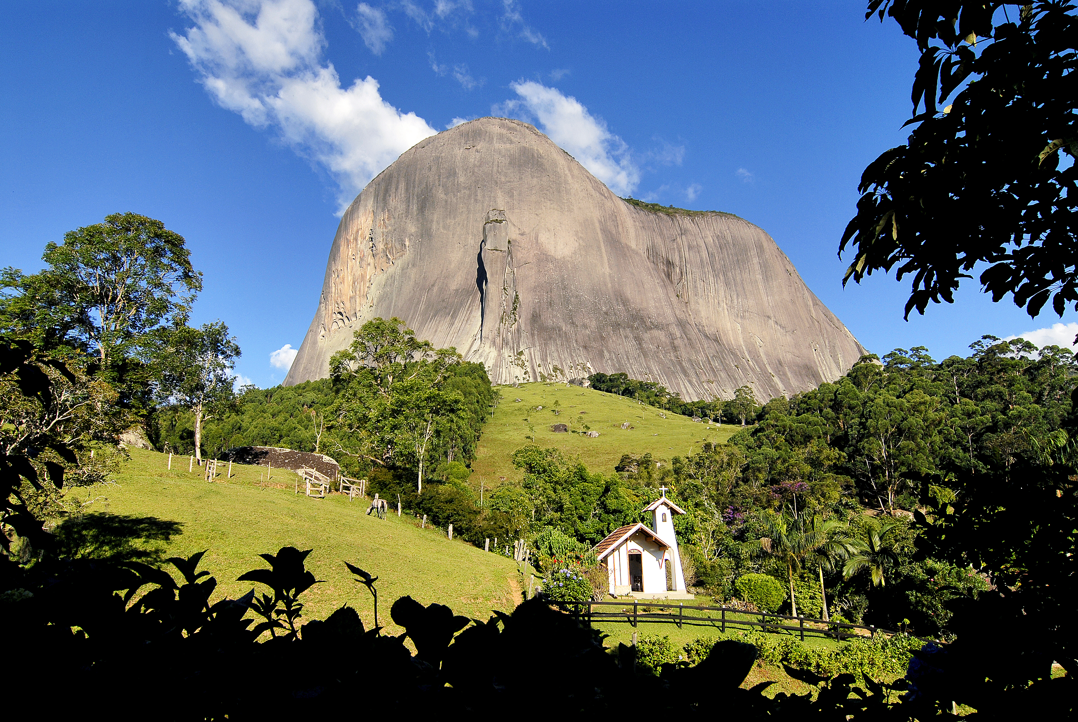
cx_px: 539
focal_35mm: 22
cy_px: 361
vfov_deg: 56.3
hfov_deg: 77.3
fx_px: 675
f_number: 10
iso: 100
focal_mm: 15
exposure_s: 1/250
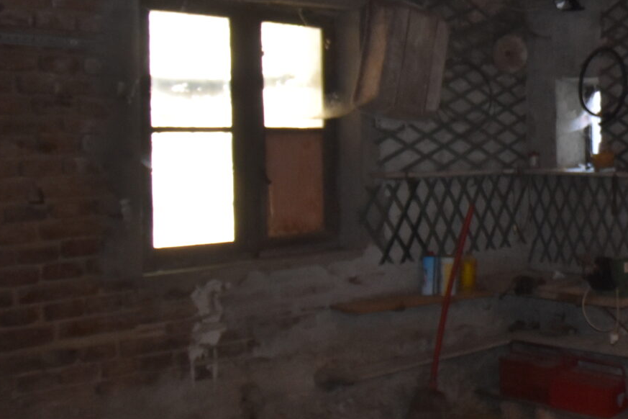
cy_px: 159
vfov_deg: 30.4
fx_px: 767
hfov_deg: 32.8
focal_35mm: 44
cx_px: 821
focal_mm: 10
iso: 1400
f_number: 4.5
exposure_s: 1/60
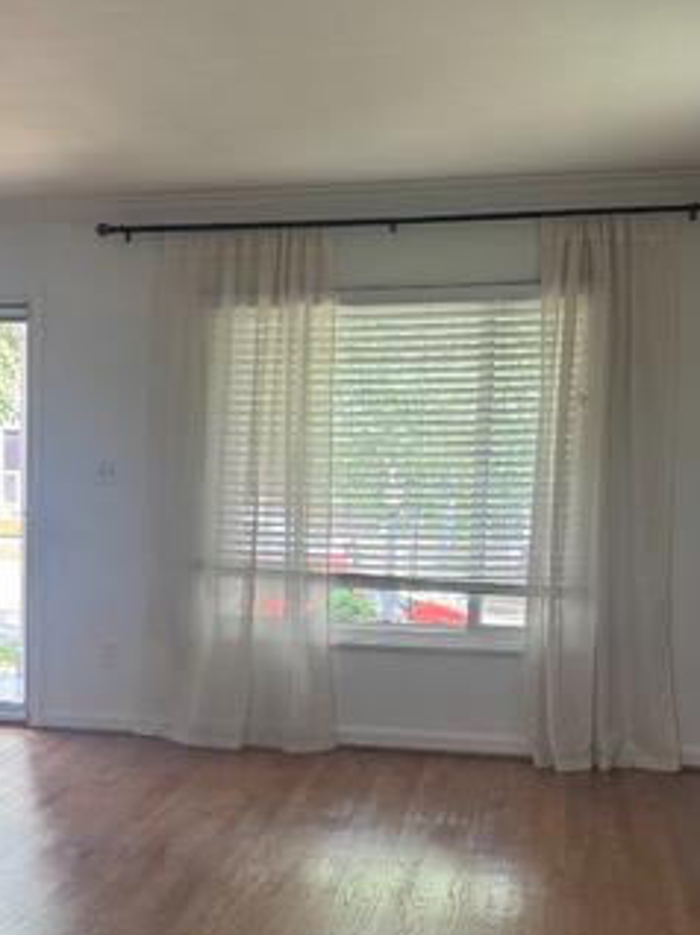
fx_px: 1566
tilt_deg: -9.1
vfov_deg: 32.9
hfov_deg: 24.5
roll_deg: -0.5
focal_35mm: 58
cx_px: 71
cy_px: 647
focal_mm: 6.76
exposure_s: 1/121
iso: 100
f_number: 1.78
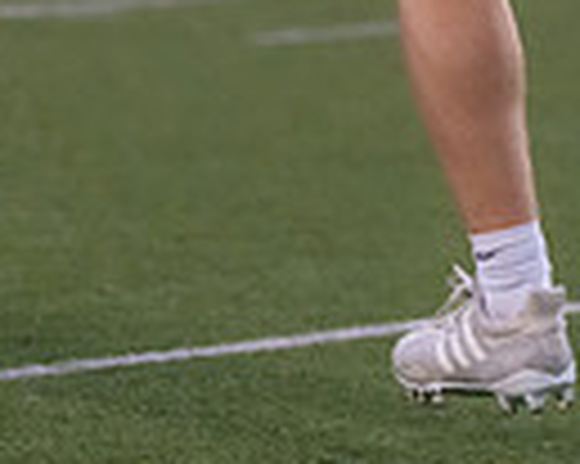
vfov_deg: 1.9
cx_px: 700
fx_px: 13825
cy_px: -431
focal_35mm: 806
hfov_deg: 2.4
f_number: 2.8
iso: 2000
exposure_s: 1/1000
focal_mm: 140
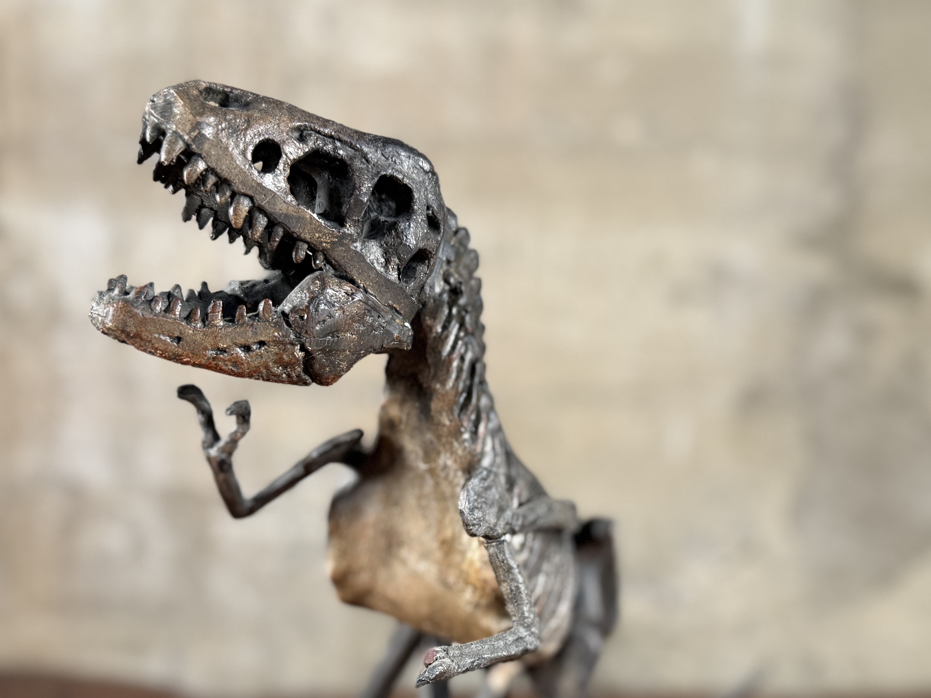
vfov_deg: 56.8
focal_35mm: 24
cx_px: 466
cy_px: 349
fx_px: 646
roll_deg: -1.4
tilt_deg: -7.3
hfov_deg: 71.6
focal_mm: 6.76
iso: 80
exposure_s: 1/120
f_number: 1.78
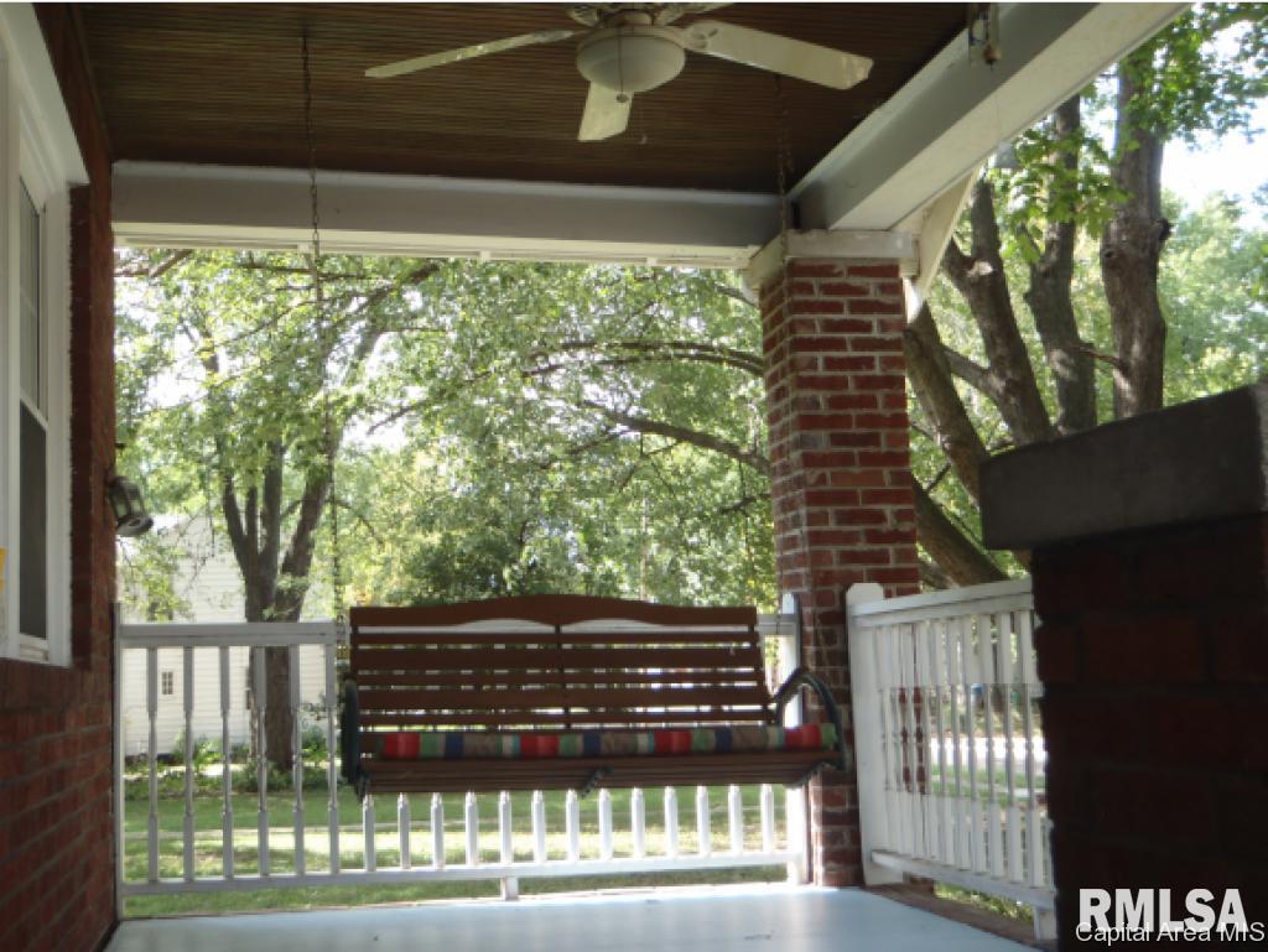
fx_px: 1539
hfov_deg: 44.8
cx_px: 634
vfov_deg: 34.4
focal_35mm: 42
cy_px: 476
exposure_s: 1/40
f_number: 4.3
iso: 64
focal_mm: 7.57
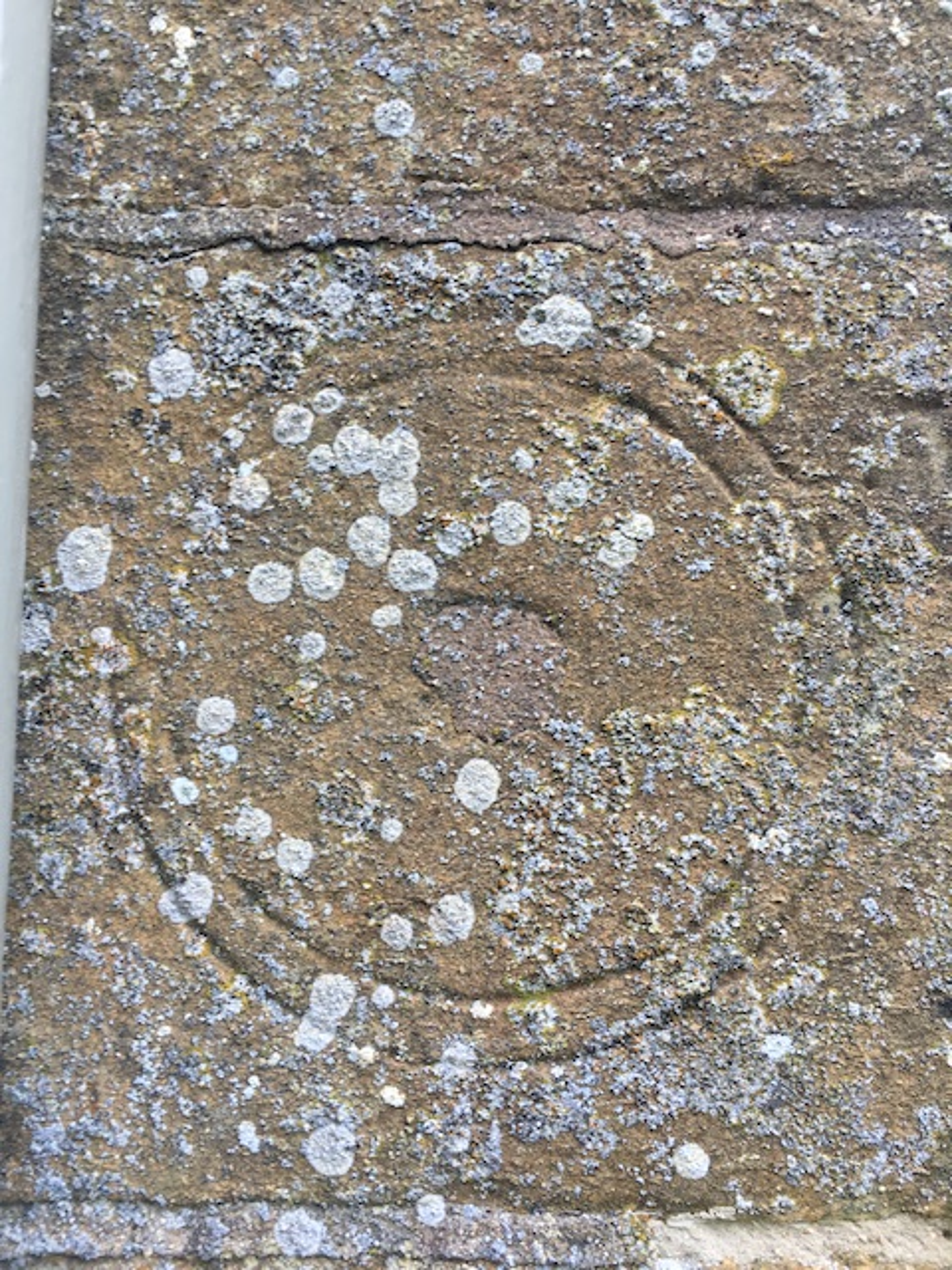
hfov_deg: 48.2
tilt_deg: +5.3
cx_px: 476
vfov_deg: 61.7
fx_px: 1063
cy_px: 635
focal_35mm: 29
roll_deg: -0.4
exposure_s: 1/50
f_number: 2.2
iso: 32
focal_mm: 4.15
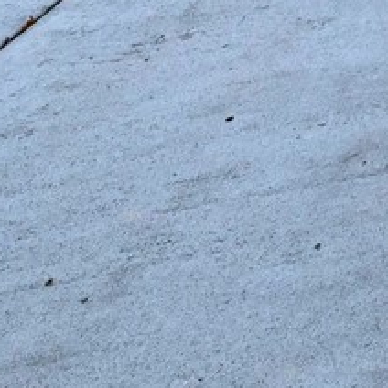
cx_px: 1336
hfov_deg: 9.3
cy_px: -566
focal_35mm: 122
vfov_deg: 11.6
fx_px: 1547
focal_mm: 14
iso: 400
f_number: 8
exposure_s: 1/200
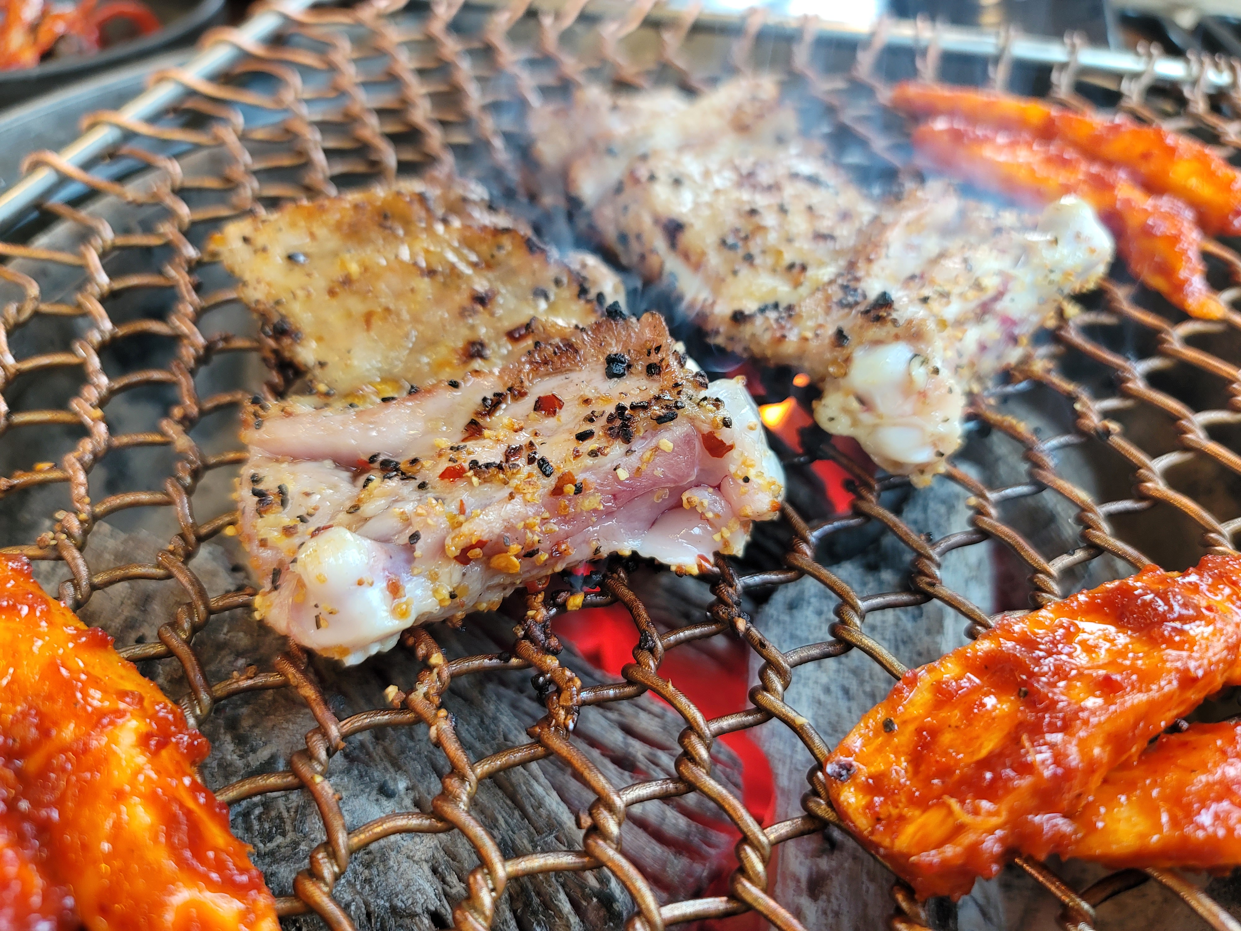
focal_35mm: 25
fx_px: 896
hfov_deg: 69.4
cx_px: 620
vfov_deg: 54.9
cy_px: 466
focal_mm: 7
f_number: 1.8
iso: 200
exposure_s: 1/120
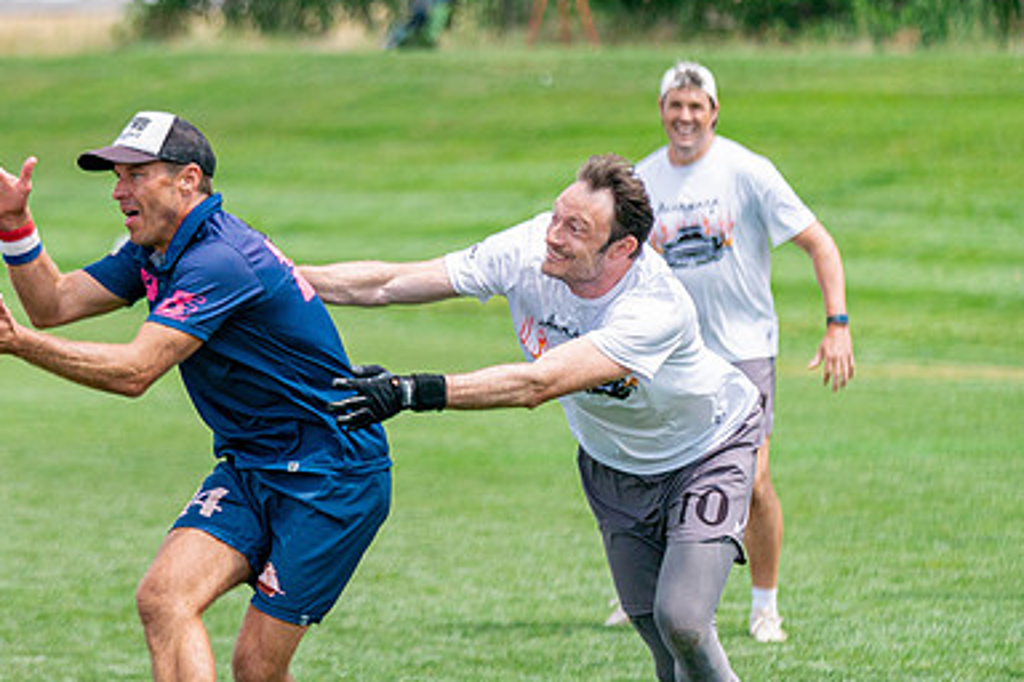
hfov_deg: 7.7
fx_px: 7623
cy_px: 456
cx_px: 127
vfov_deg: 5.1
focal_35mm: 268
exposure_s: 1/8000
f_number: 2.8
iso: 500
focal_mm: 114
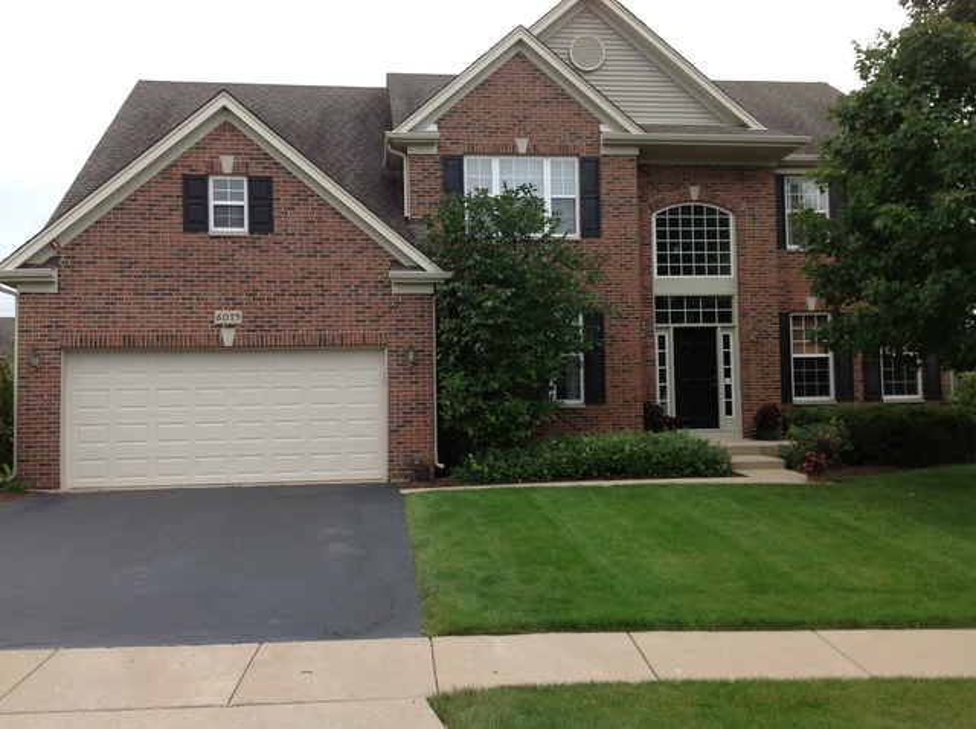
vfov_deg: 40.6
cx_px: 488
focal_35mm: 35
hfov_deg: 52.7
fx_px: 985
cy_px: 364
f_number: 2.4
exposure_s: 1/530
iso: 80
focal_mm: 4.28
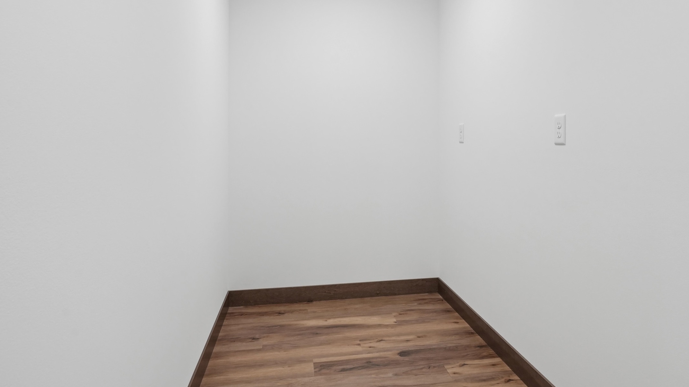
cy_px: 138
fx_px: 439
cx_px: 382
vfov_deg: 47.1
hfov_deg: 76.1
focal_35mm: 24
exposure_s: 1/20
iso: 800
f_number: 10
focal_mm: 16
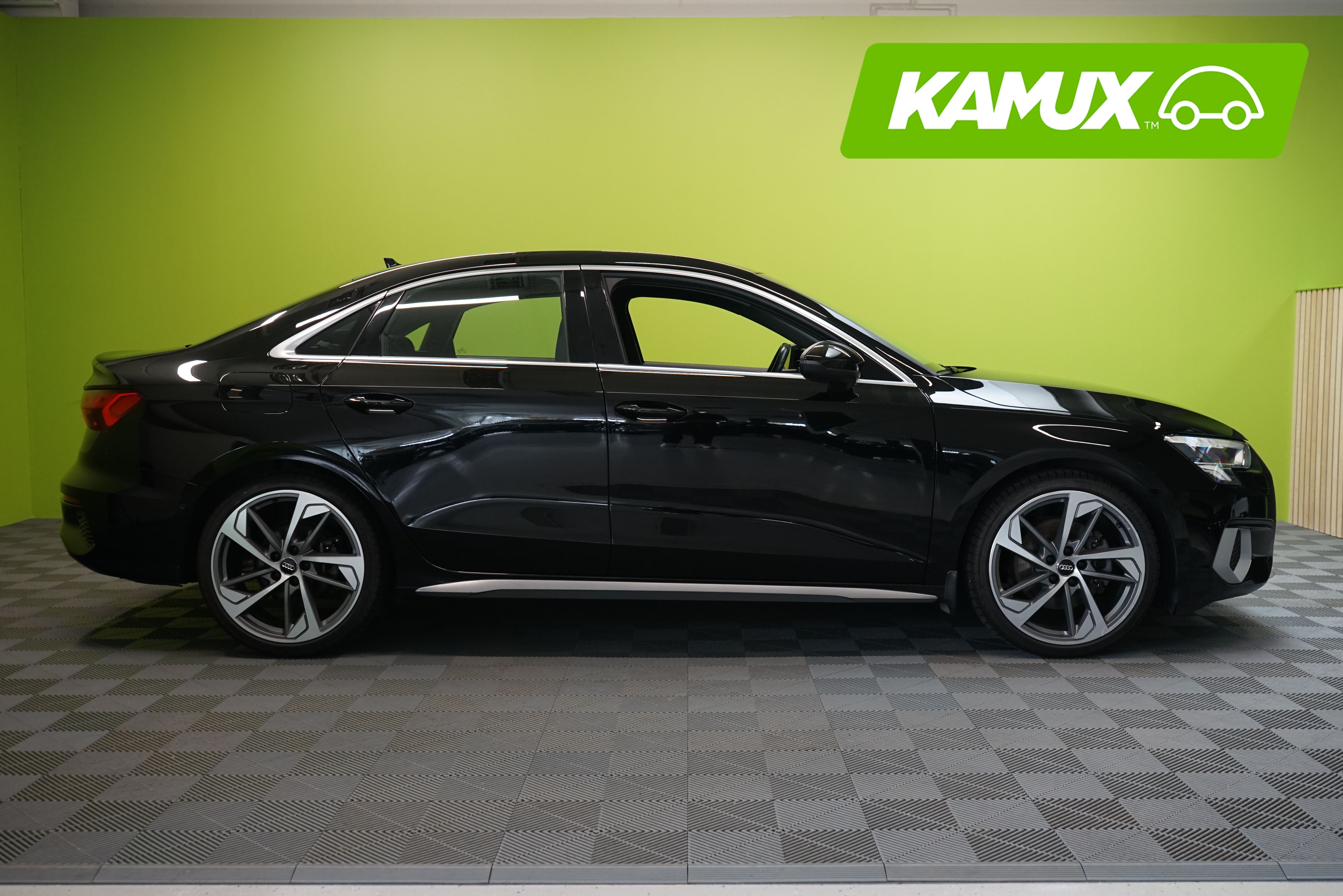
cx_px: 672
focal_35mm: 36
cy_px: 448
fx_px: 1343
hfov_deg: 53.1
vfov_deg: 36.9
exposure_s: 1/30
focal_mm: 36
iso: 1250
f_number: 6.3
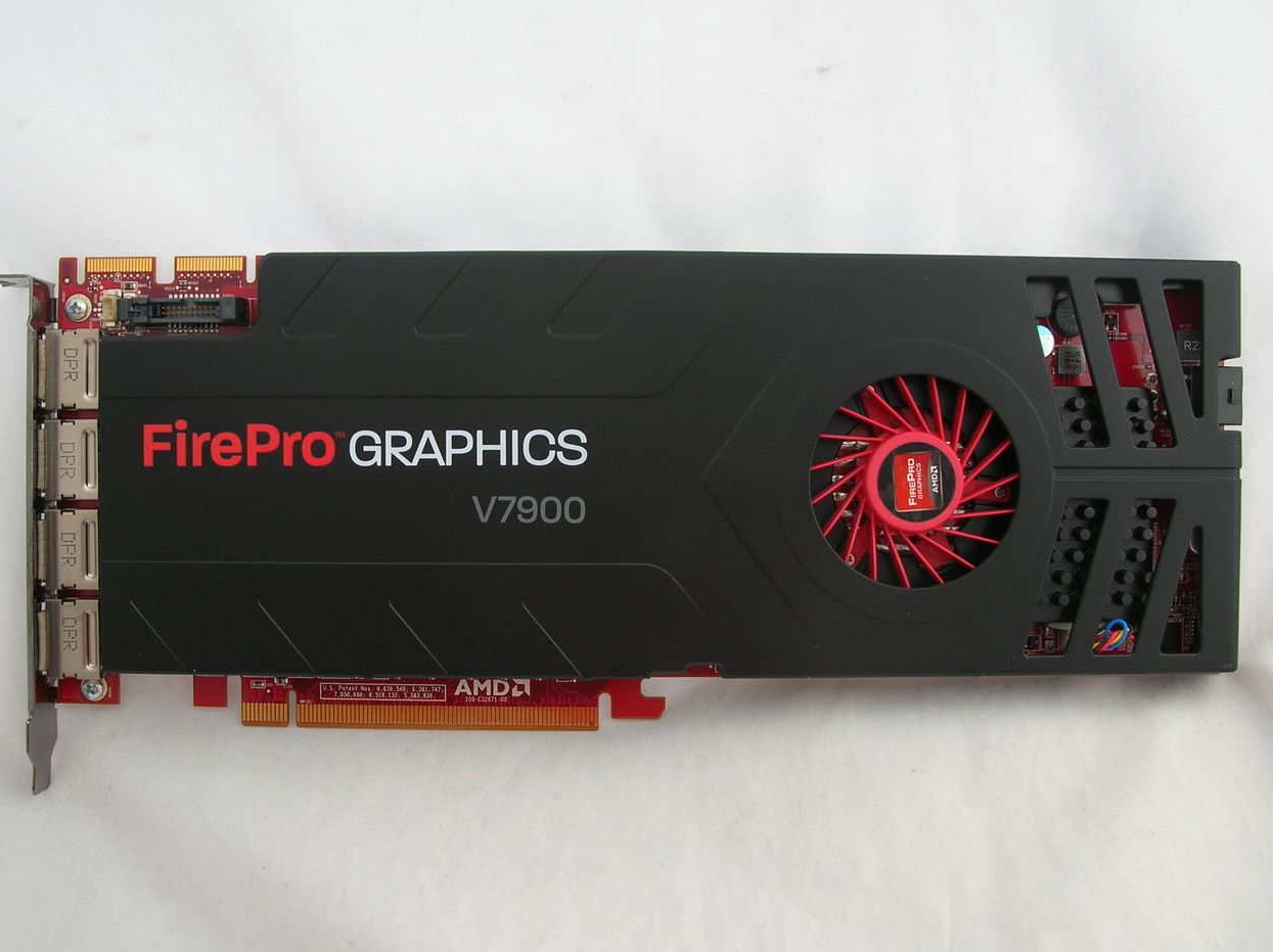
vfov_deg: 38.6
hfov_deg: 50.2
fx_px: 1359
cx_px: 628
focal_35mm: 37
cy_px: 487
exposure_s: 1/315
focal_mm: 6
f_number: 3.7
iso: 50
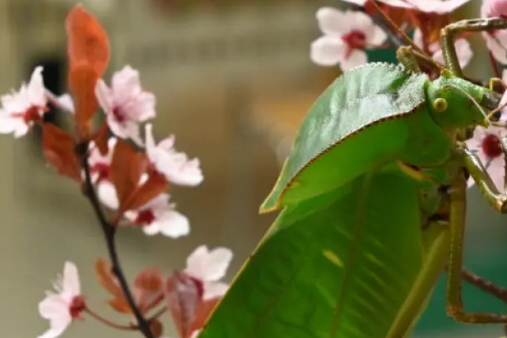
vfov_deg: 9.0
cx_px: 417
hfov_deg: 13.4
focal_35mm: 152
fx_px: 2141
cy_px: 249
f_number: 6.3
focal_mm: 50
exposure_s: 1/80
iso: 3200
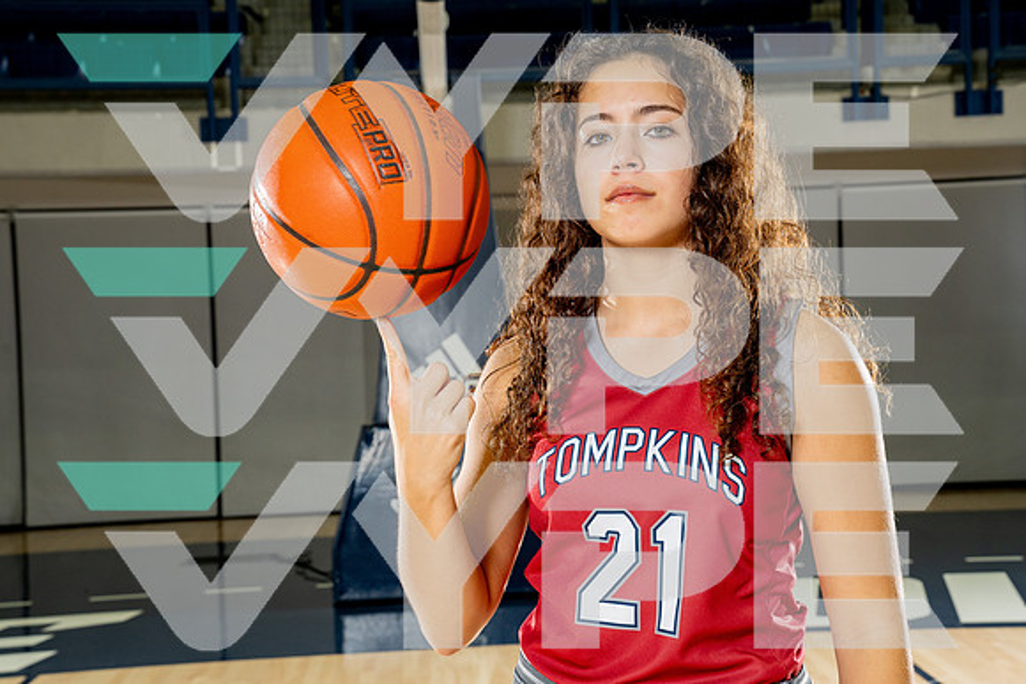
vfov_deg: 25.1
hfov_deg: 36.9
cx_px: 513
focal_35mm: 54
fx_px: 1539
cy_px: 342
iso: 640
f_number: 8
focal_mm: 54
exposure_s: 1/250
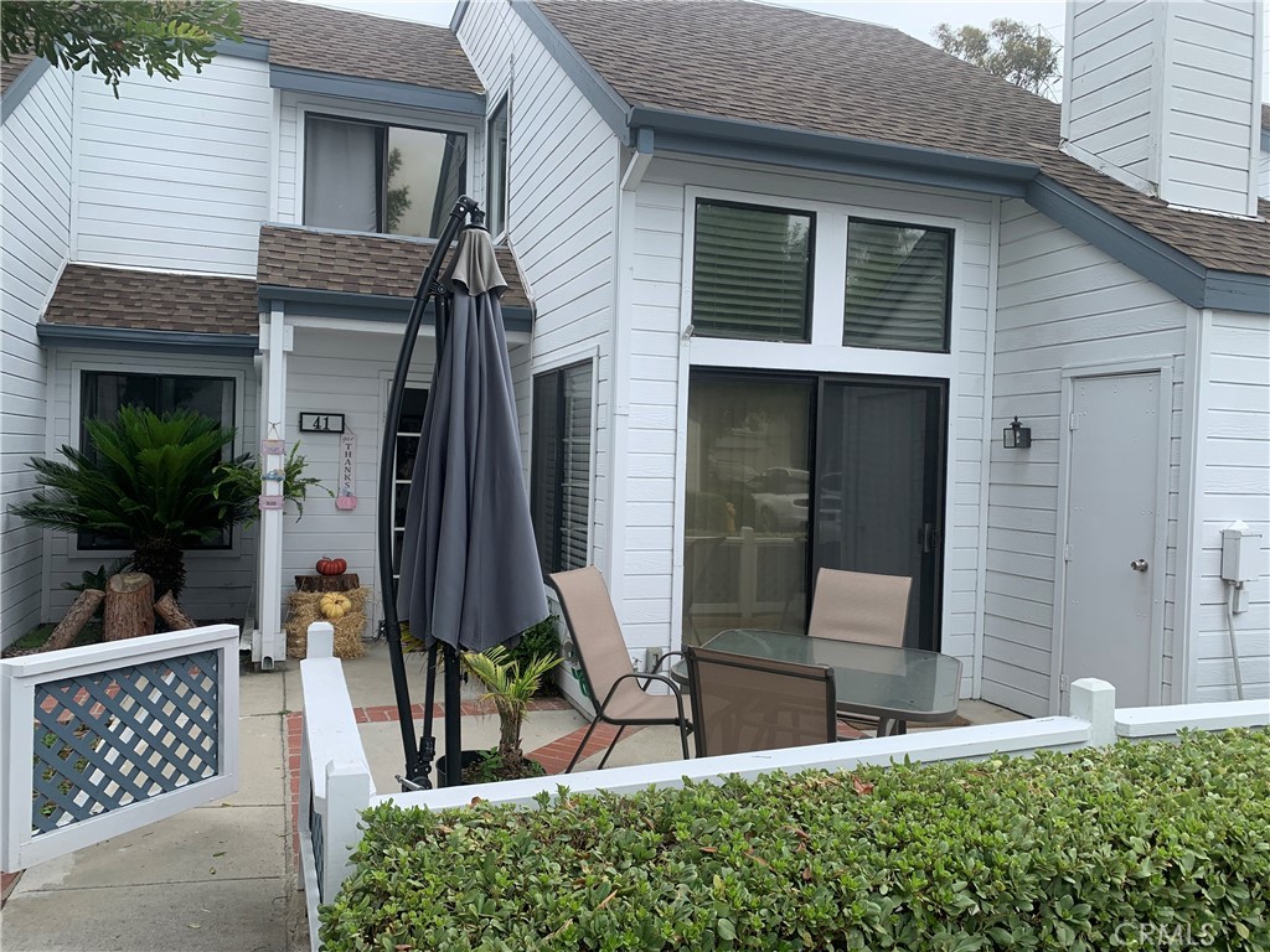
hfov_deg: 67.3
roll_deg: -1.0
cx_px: 635
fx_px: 954
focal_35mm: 26
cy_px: 476
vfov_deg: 53.1
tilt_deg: -1.9
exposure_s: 1/577
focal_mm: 4.25
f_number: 1.8
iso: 25
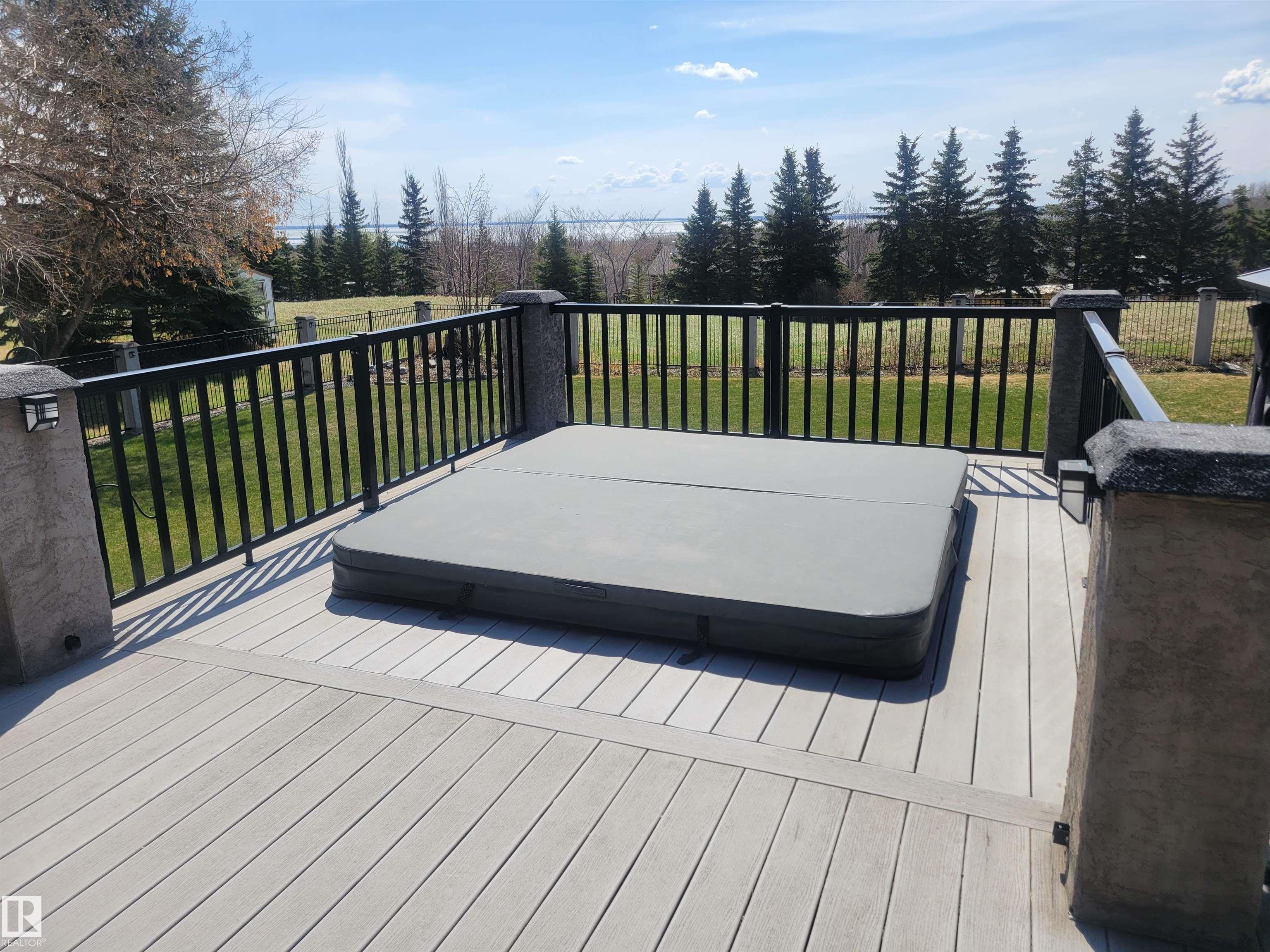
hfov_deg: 67.3
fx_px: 954
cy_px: 476
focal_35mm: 26
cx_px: 635
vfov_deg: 53.1
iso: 40
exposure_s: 1/3203
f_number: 1.8
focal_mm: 5.4
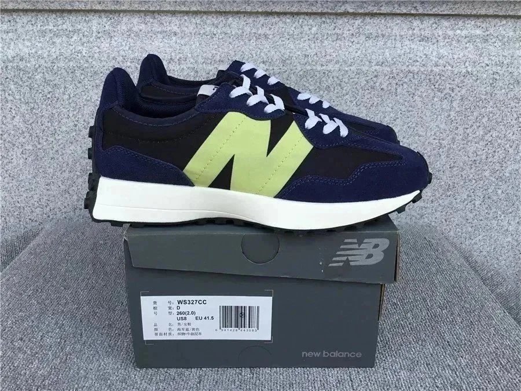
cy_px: 196
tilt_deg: -19.4
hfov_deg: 58.4
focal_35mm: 31
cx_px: 260
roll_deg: -0.2
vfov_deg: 45.4
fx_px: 467
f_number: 2.4
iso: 25
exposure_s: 1/422
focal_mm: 3.3
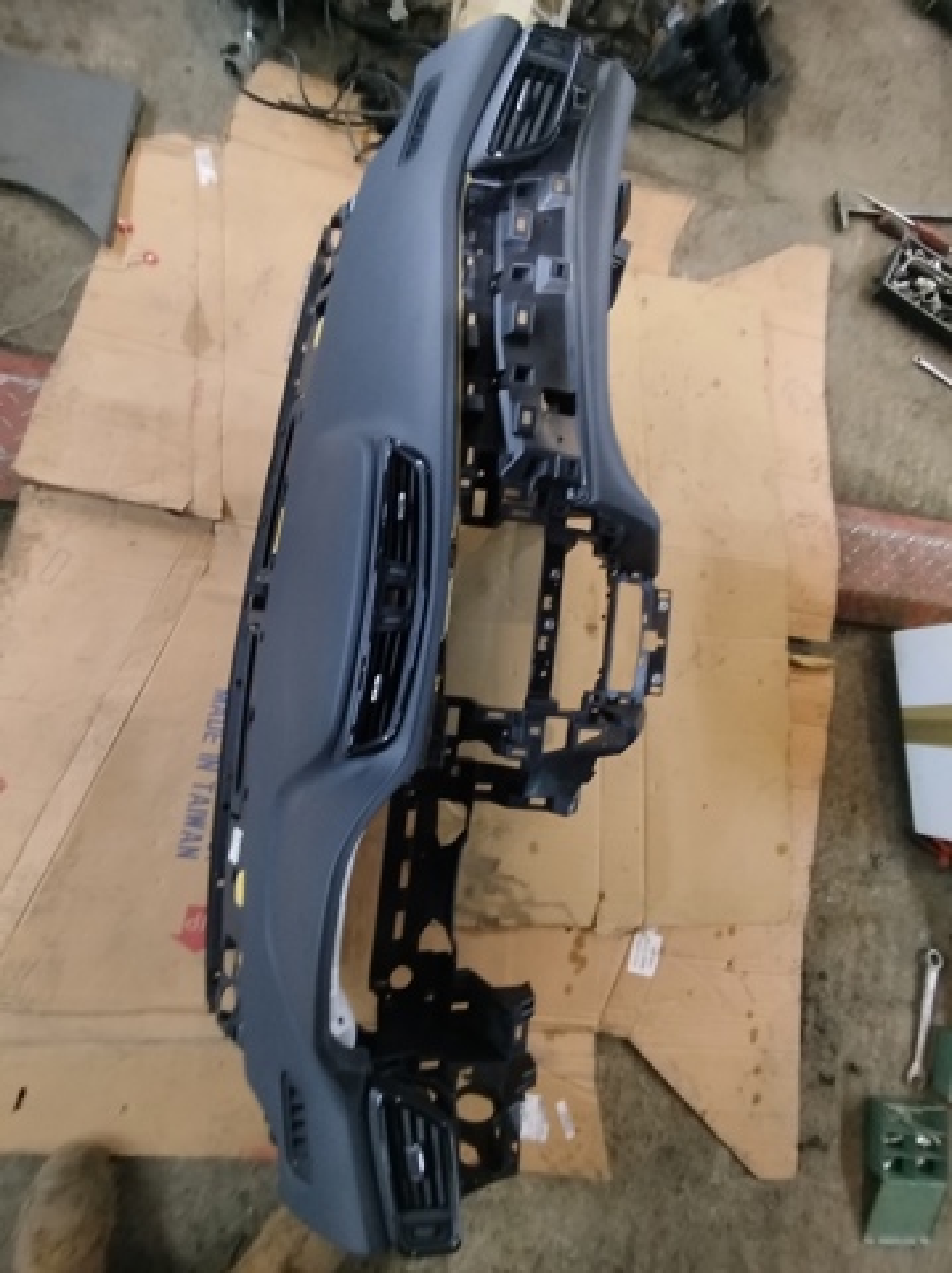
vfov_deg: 98.2
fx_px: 551
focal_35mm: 15
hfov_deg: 81.6
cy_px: 636
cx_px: 476
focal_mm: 1.65
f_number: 2.2
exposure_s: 1/25
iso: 250
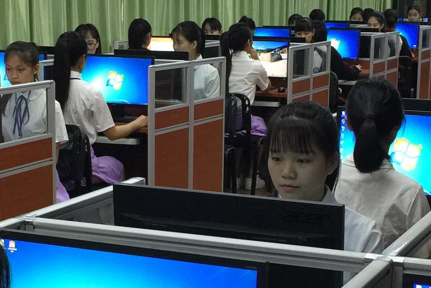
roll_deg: -2.2
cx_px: 183
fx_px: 1101
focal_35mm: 92
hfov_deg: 22.1
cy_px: 238
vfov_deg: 14.8
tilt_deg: -12.8
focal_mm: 4.15
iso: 64
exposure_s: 1/17
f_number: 2.2
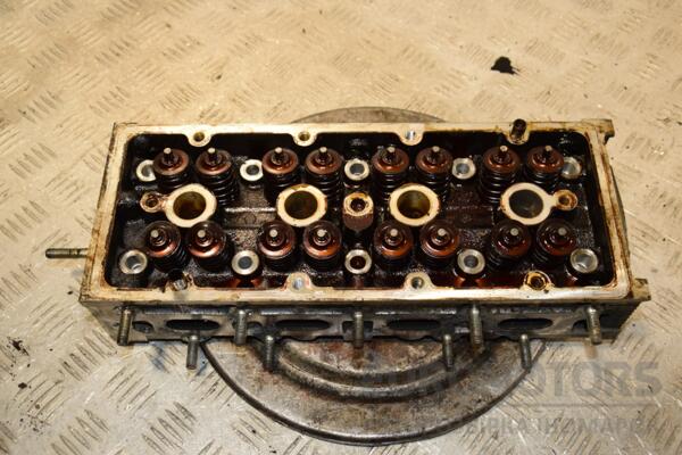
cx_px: 341
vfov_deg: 34.2
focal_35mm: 39
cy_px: 228
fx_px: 739
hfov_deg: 49.6
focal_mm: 26
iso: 800
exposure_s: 1/200
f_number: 6.3
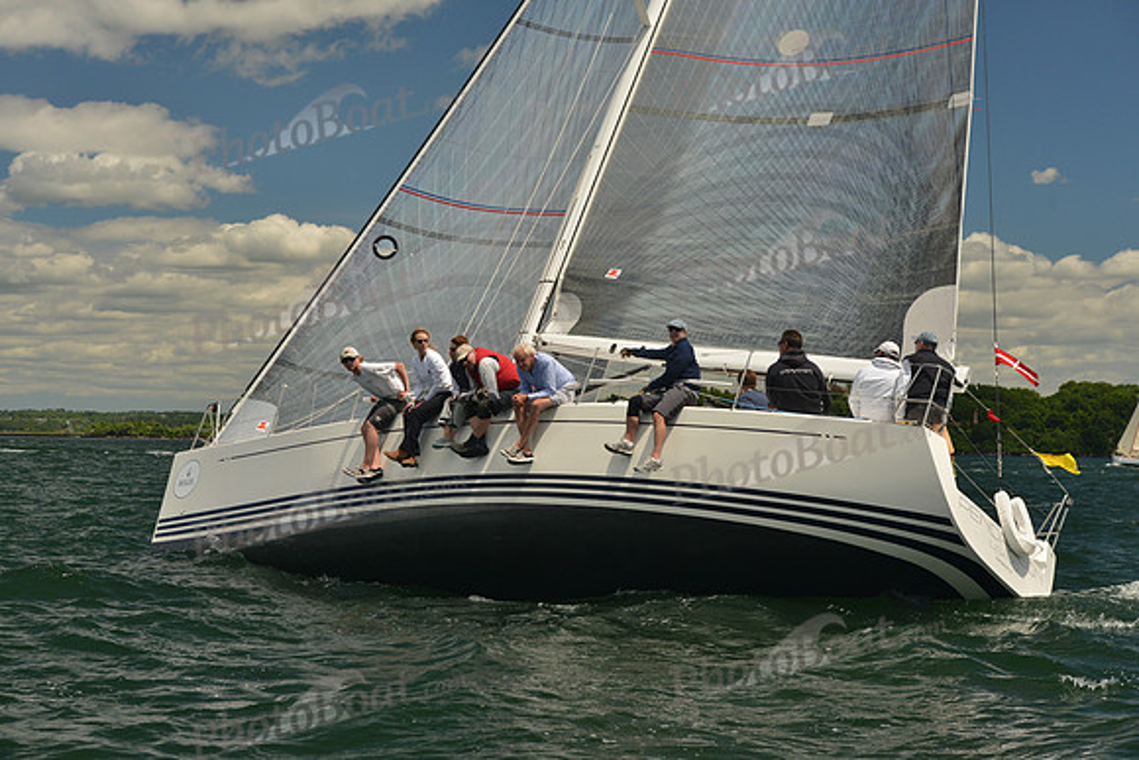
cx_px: 570
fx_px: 2215
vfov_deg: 19.5
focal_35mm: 70
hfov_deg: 28.8
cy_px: 380
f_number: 7.1
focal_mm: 70
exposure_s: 1/800
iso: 400
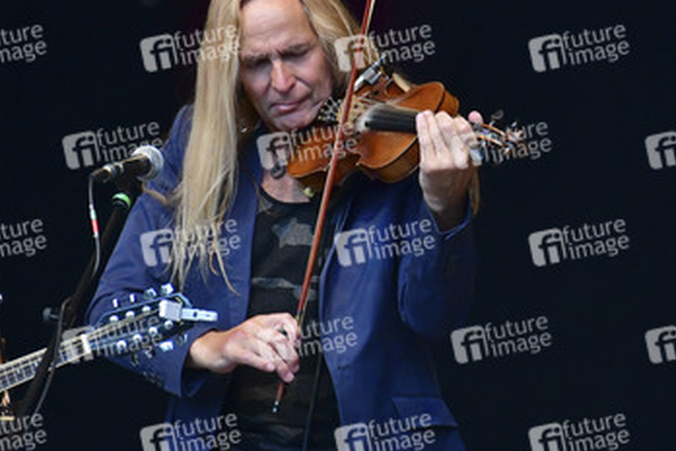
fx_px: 17500
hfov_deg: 2.2
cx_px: 333
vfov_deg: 1.5
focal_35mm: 932
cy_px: 194
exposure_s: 1/400
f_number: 5.6
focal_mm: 480
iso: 2200
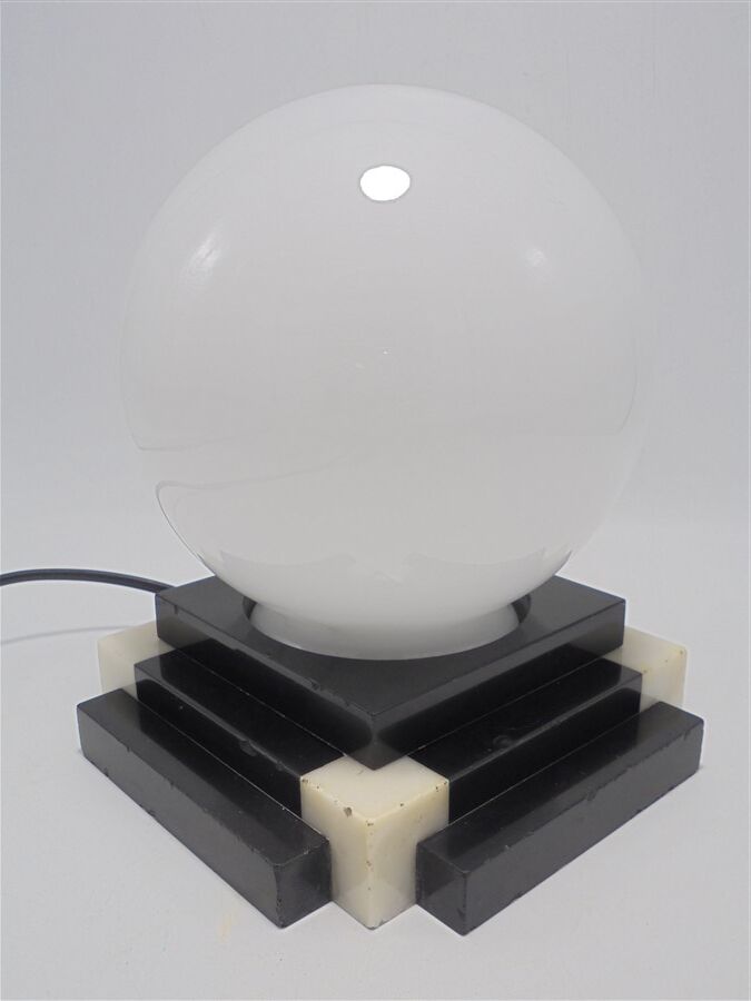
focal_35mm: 34
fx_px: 984
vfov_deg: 54.0
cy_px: 500
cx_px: 376
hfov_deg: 41.8
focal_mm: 6.1
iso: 100
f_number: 4
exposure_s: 1/80
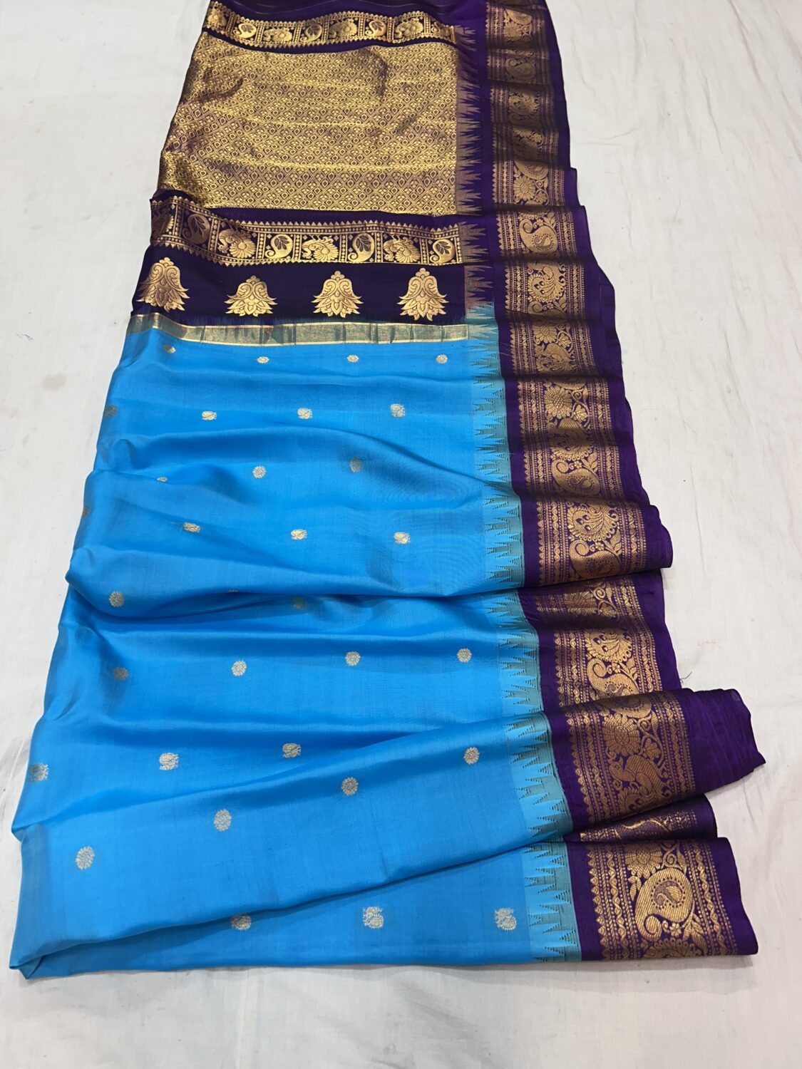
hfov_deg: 53.1
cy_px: 534
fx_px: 803
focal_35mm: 26
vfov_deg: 67.3
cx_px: 401
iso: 64
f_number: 1.5
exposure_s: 1/100
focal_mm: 5.7
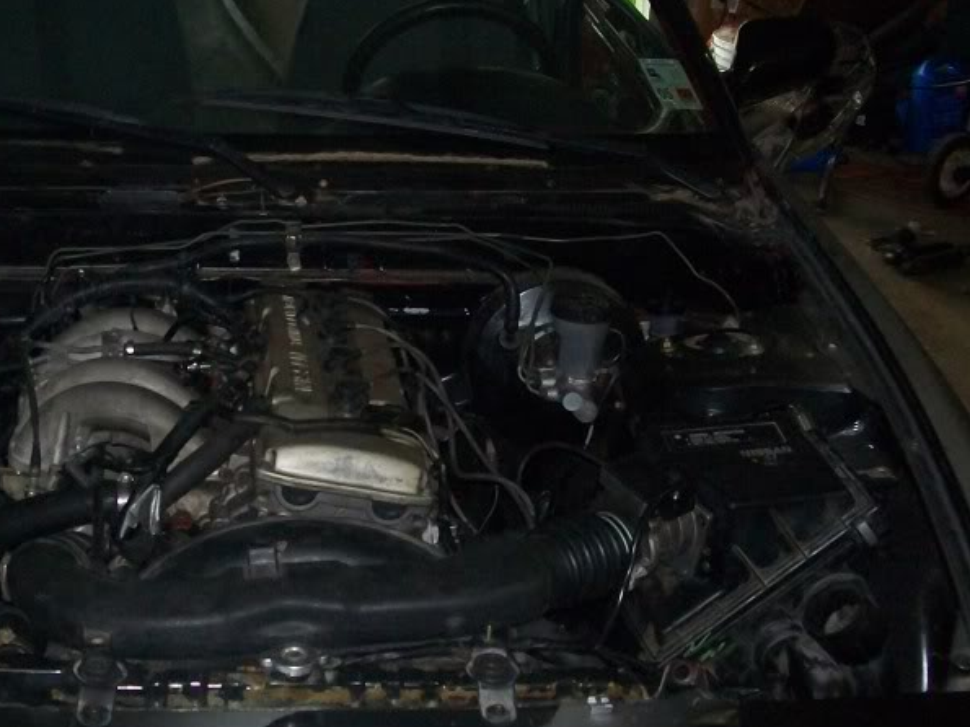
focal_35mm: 62
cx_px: 217
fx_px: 1737
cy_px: 386
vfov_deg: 23.6
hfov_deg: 30.6
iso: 160
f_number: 2.7
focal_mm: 6
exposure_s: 1/60
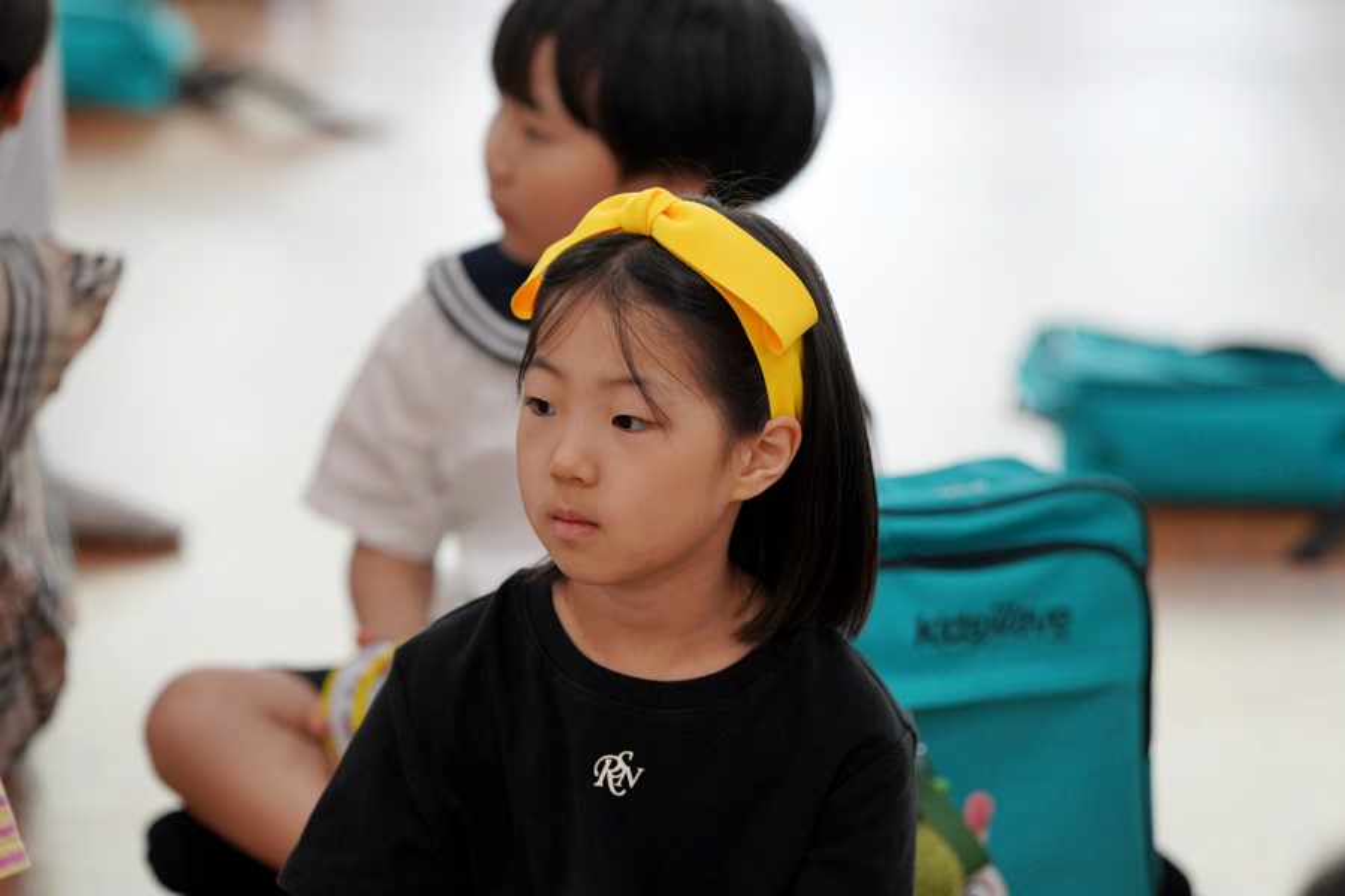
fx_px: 7472
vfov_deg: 6.9
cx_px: 672
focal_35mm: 200
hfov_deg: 10.3
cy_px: 448
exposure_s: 1/250
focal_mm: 200
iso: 2000
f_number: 4
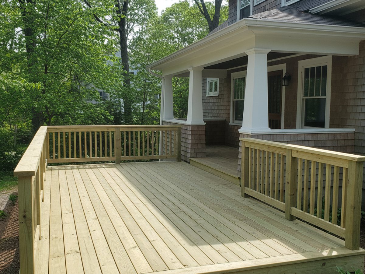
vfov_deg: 56.8
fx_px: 253
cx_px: 182
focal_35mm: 24
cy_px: 137
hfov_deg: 71.6
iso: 715
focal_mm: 6.8
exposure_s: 1/1139
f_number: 1.78
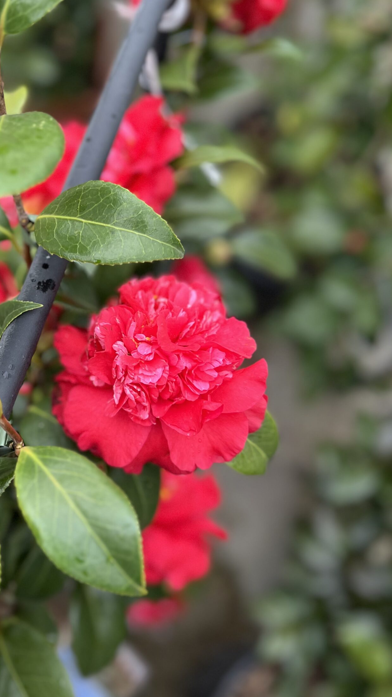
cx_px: 91
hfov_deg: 34.8
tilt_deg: -68.4
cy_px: 325
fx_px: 610
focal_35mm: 33
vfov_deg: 59.4
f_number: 1.5
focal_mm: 5.7
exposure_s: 1/121
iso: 125
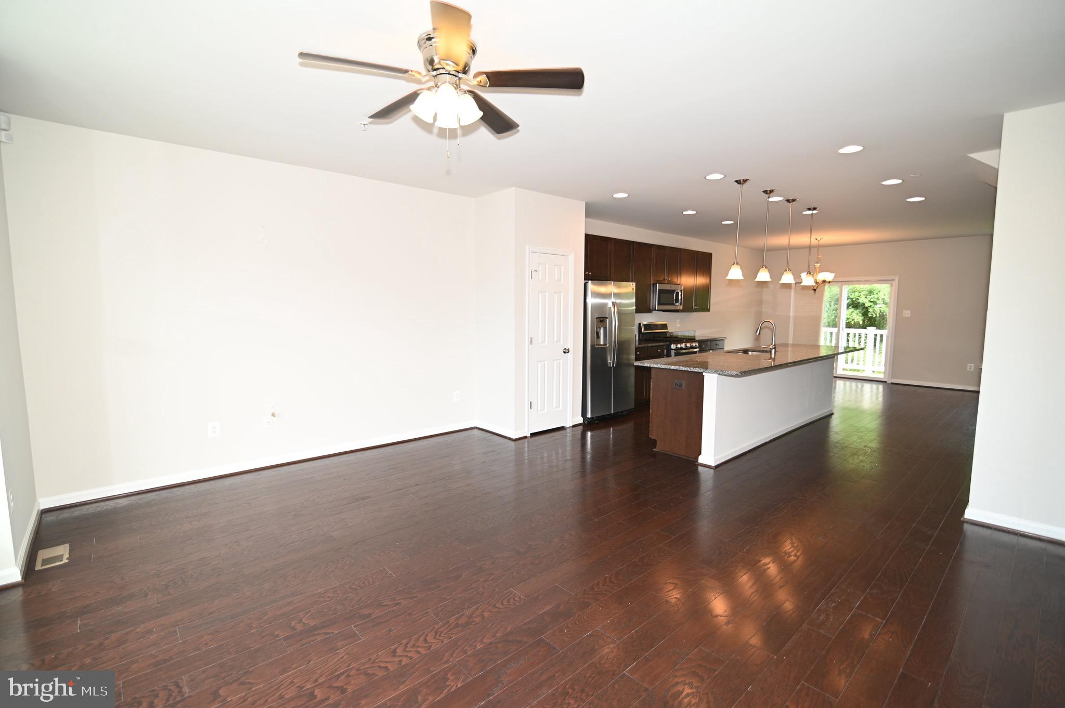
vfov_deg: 73.7
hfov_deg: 96.8
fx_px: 473
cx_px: 532
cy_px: 354
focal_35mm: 16
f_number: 2.8
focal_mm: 16
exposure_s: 1/100
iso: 160
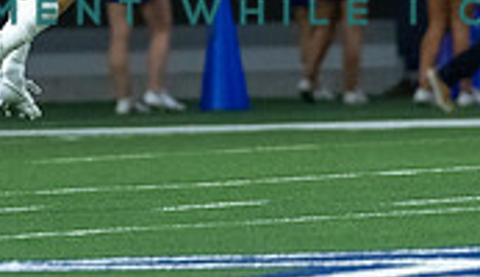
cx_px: 172
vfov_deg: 1.3
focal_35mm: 919
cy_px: -105
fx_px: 11775
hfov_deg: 2.3
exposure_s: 1/1250
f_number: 2.8
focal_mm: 200
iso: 4000
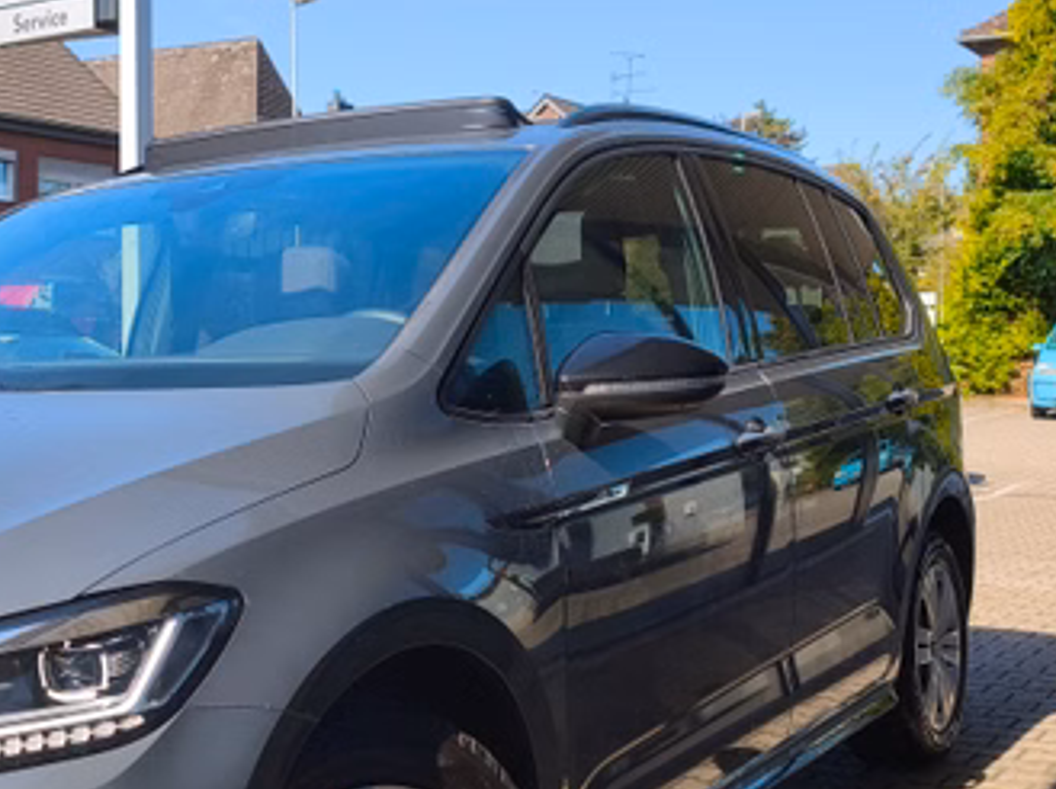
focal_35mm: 56
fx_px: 1706
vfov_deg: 26.0
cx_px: 250
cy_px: 433
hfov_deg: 33.6
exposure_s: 1/2553
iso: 64
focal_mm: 6.57
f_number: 1.6
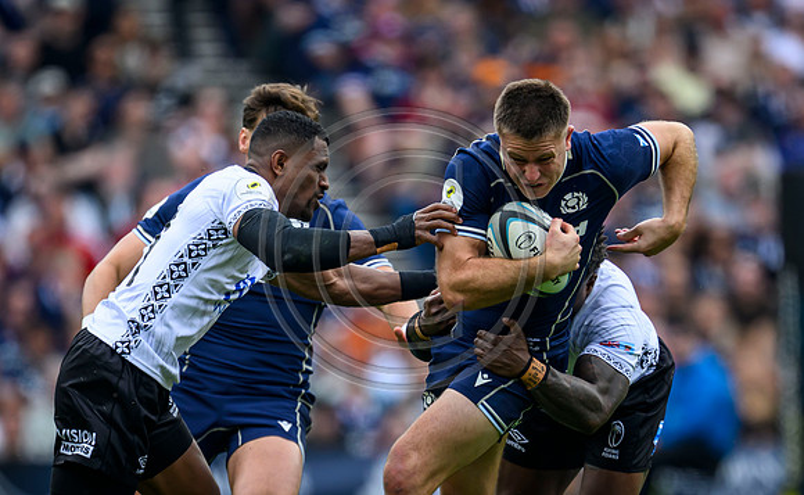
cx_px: 574
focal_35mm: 1127
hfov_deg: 1.9
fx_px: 24590
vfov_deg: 1.2
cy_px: 422
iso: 500
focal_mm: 560
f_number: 4
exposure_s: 1/1600
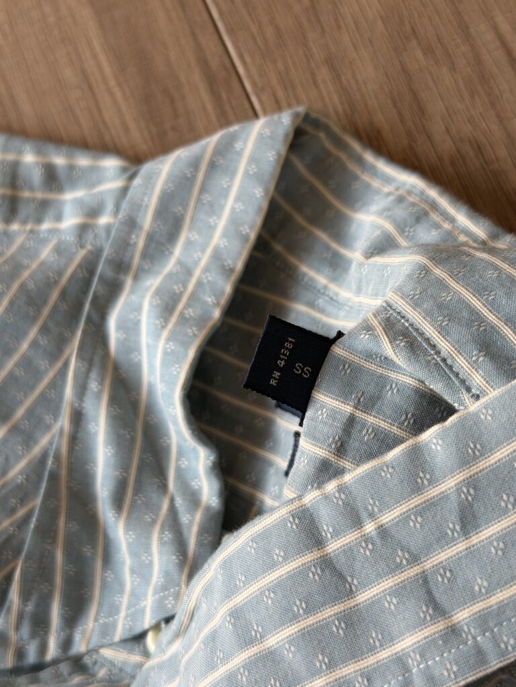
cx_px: 258
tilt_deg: -75.1
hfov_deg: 30.3
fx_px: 954
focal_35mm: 48
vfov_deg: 39.7
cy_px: 344
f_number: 1.78
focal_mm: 6.76
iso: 64
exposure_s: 1/121
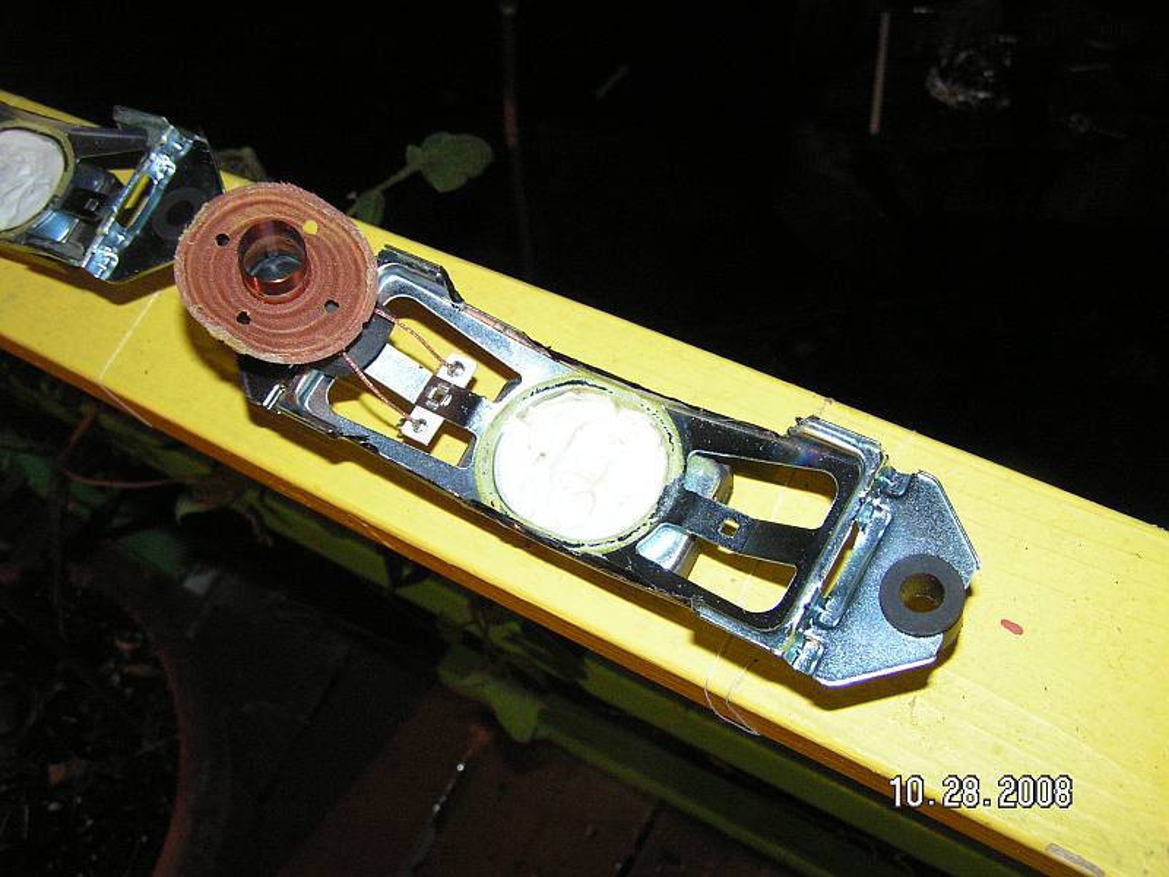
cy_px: 438
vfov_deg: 37.7
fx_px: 1283
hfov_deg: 49.0
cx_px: 584
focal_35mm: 38
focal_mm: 6.3
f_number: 2.8
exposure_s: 1/40
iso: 200
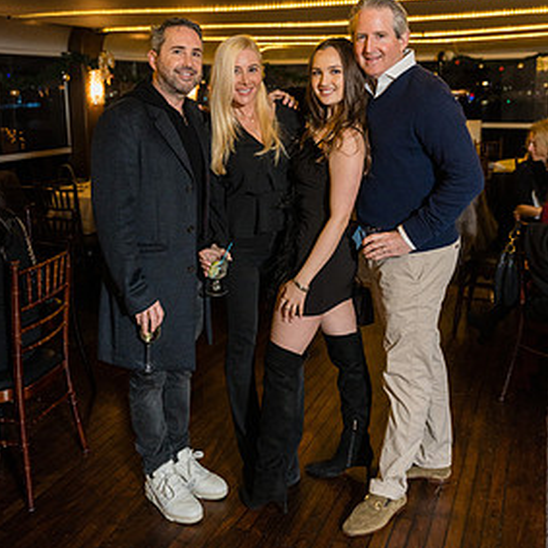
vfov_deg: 42.5
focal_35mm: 39
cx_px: 281
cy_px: 207
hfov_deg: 42.8
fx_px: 699
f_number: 2.8
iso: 3200
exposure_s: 1/250
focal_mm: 28.9
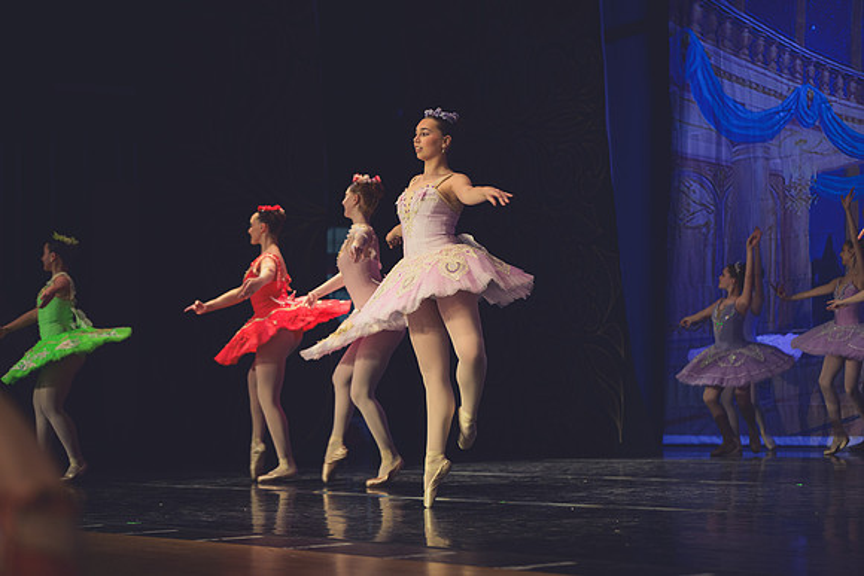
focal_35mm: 90
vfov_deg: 15.2
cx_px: 432
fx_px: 2160
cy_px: 288
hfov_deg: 22.6
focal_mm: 90
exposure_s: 1/320
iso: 1250
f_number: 2.8
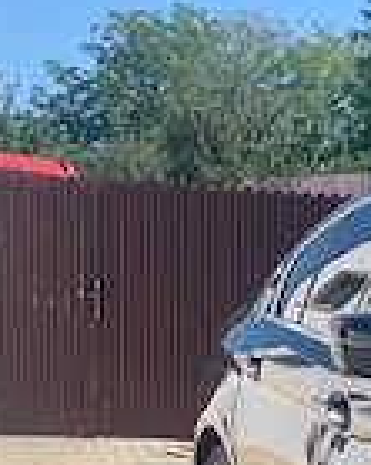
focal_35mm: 146
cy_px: 676
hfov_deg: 9.6
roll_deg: -2.3
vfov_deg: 12.6
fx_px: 2006
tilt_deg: -9.5
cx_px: 822
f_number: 1.8
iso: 25
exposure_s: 1/1149
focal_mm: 4.25
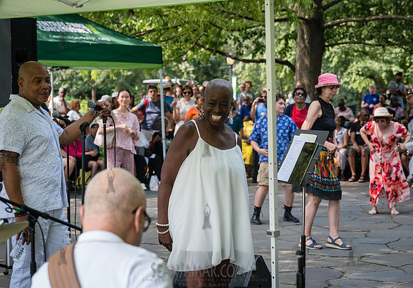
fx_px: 883
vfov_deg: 18.5
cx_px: 220
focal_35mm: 76
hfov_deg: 26.3
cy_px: 125
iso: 640
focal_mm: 65
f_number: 4
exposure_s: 1/800
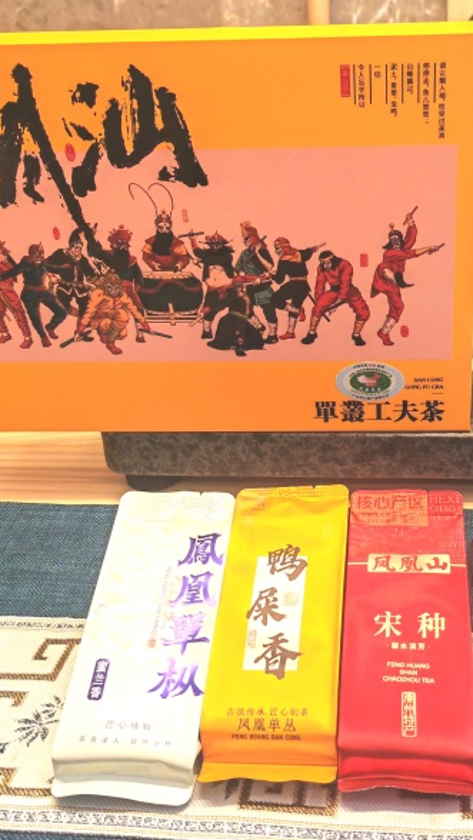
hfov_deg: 29.2
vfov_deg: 50.5
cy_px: 419
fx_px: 891
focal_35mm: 40
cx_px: 359
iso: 320
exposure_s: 1/100
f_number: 1.8
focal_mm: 5.53
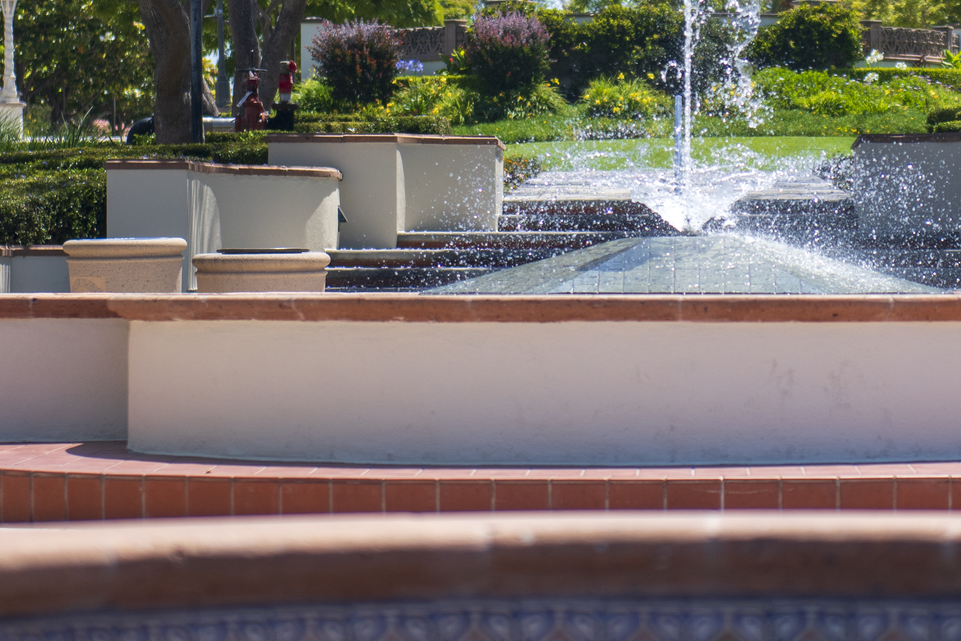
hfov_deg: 10.6
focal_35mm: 193
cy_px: -57
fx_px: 5152
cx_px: 733
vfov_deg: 7.1
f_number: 2.8
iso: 80
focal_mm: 70
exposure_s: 1/2000
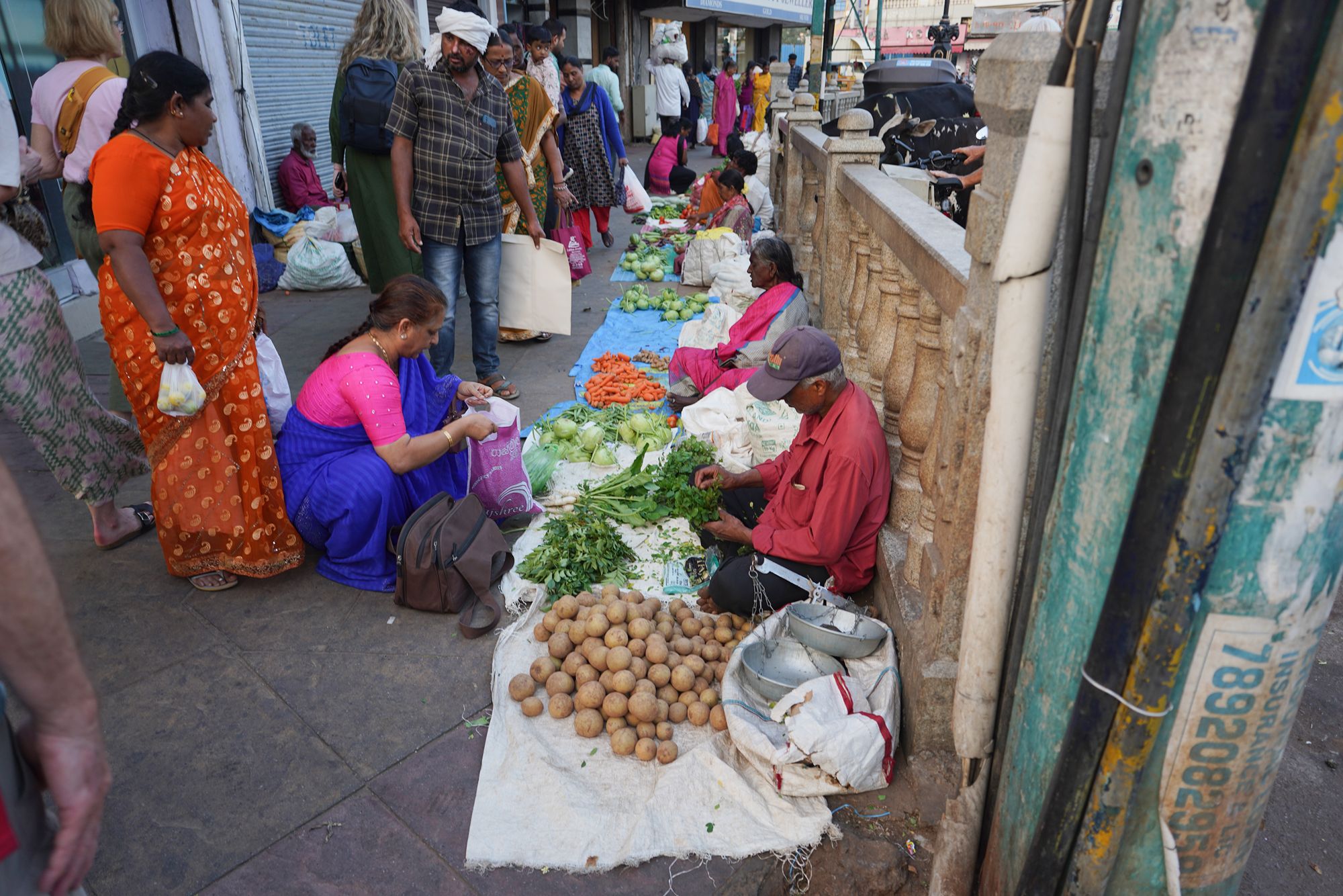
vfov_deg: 53.1
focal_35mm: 24
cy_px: 448
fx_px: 895
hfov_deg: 73.7
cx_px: 672
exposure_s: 1/100
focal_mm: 24
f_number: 3.2
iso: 100
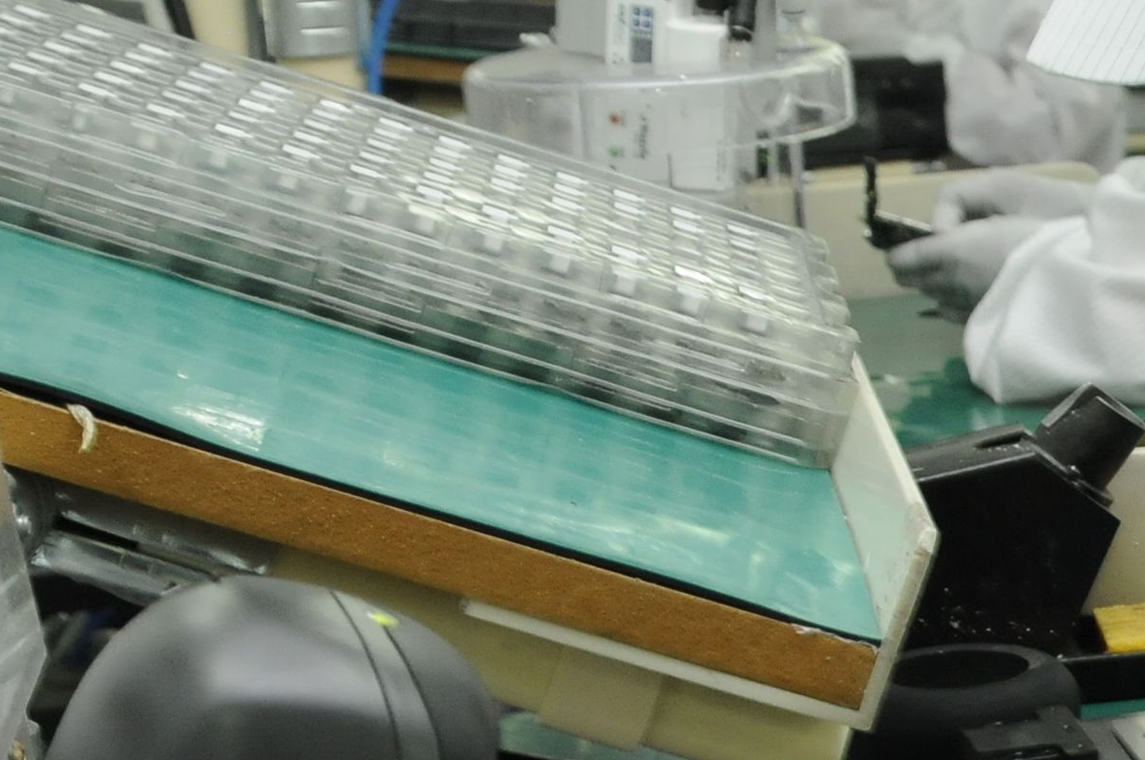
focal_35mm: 118
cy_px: 452
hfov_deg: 16.5
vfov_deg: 11.6
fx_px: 3748
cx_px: 1464
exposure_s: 1/80
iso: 800
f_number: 5.6
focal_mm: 22
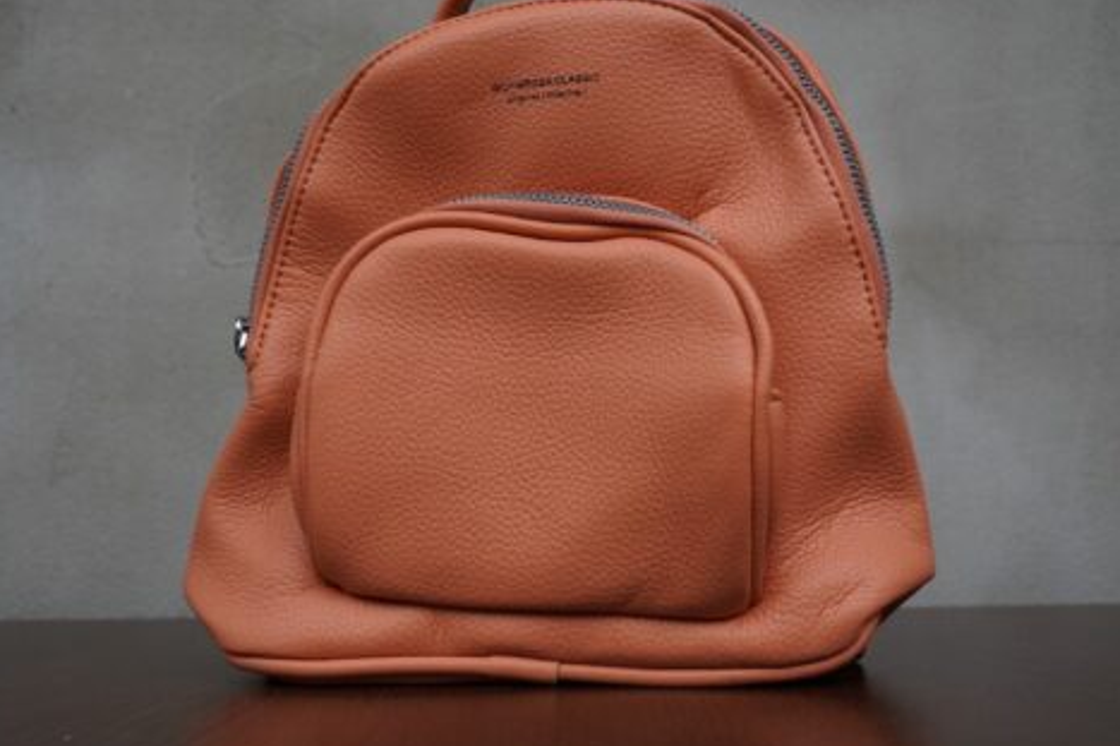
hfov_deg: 43.6
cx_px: 580
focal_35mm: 45
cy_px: 338
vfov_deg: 29.8
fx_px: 1399
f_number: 8
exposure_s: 1/250
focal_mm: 35
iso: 320
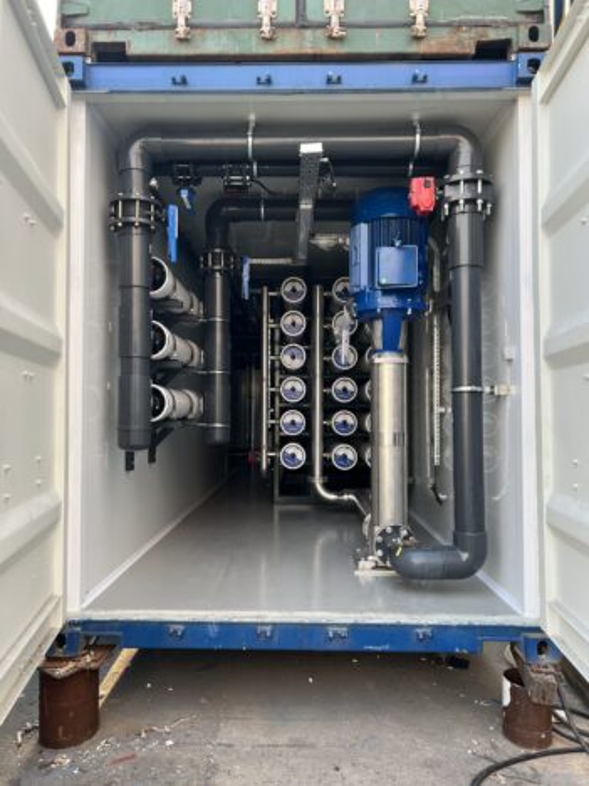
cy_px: 393
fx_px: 590
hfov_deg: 53.1
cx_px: 294
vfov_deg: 67.3
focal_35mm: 26
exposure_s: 1/122
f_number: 1.5
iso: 32
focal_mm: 5.7
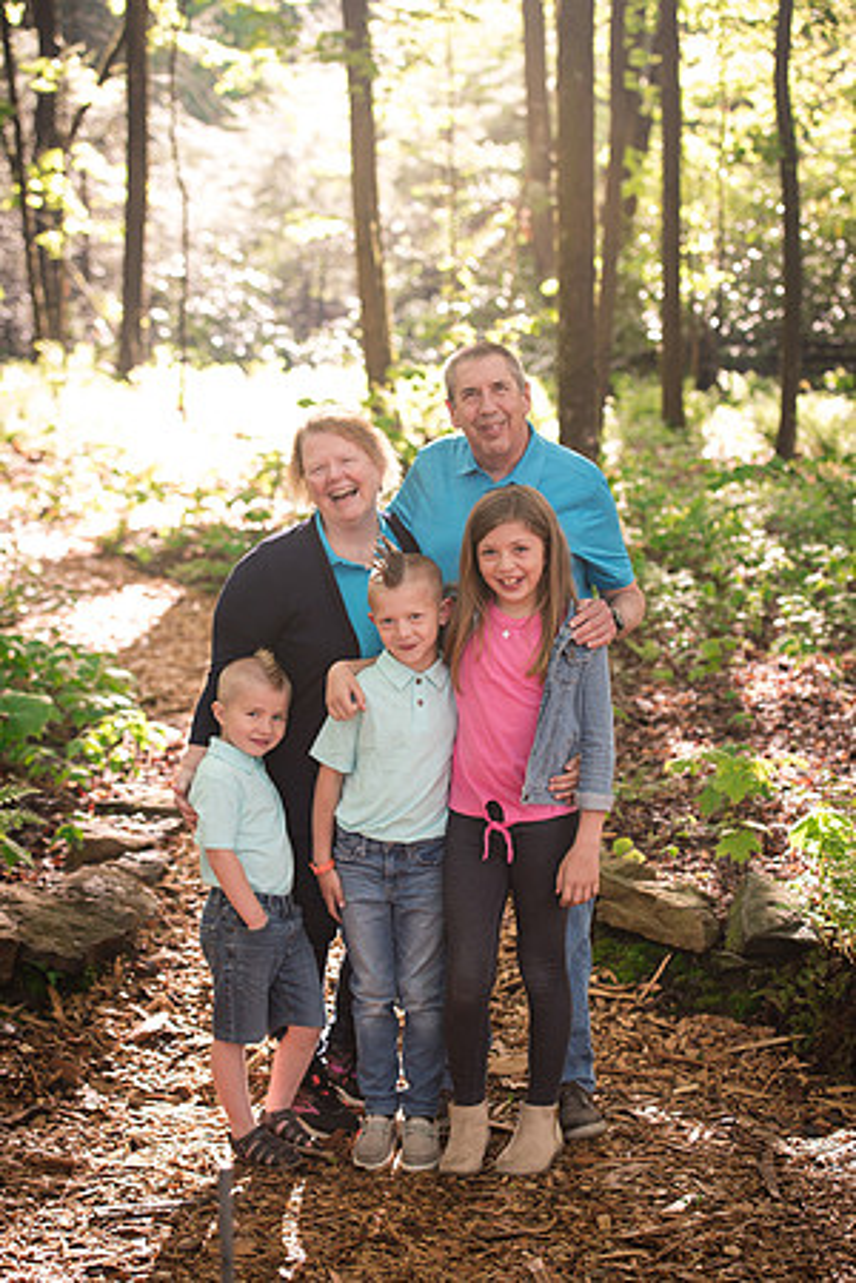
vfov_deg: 28.8
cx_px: 428
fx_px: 2496
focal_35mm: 70
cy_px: 642
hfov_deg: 19.5
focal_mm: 70
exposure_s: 1/250
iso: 640
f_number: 3.5
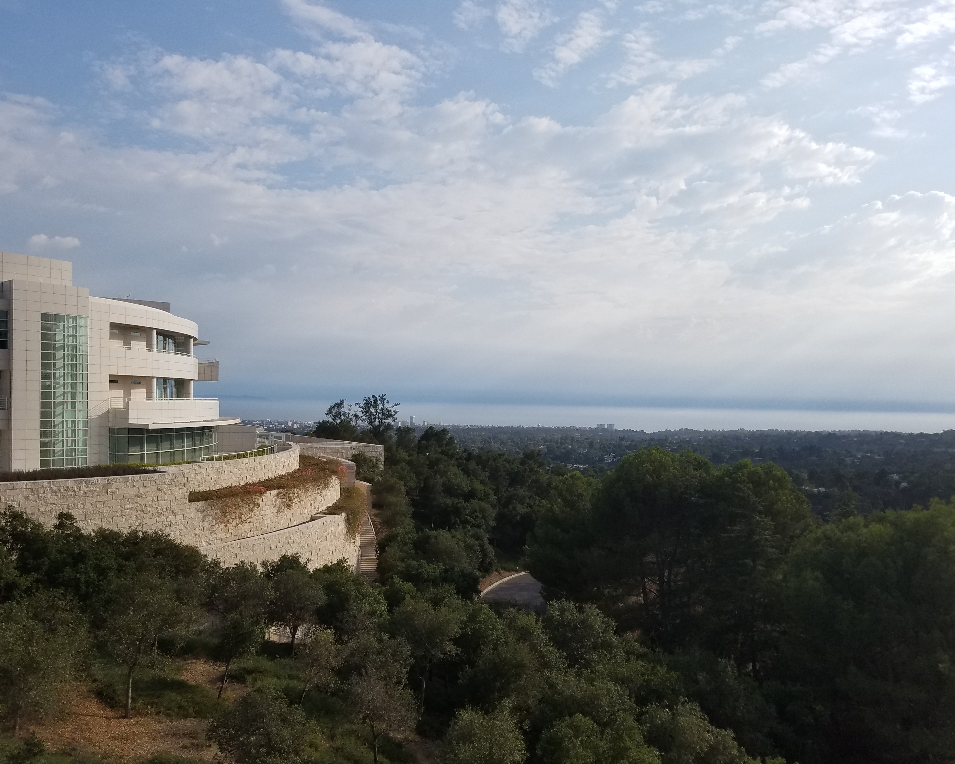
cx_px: 430
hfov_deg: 62.1
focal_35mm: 28
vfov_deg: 51.5
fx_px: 791
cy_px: 393
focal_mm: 4.2
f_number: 1.7
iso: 50
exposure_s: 1/4016
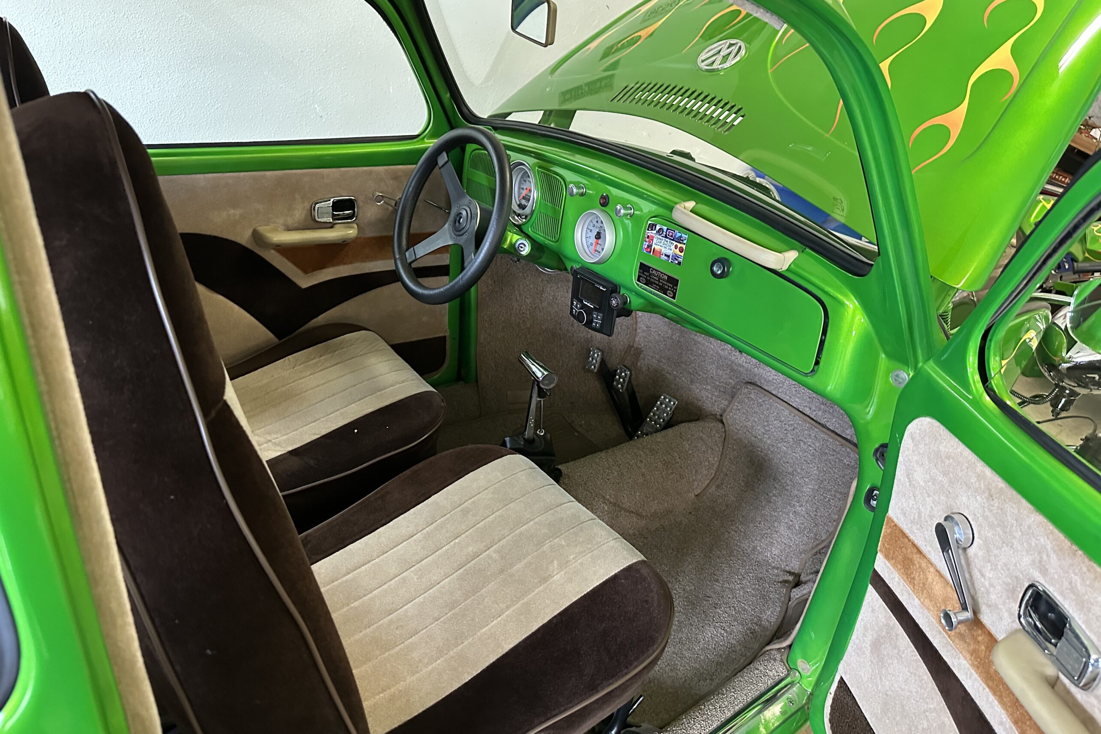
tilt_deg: -28.5
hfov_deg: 71.5
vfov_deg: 51.2
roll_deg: -4.3
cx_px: 550
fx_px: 765
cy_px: 392
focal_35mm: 25
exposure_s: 1/60
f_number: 1.78
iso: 640
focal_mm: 6.86
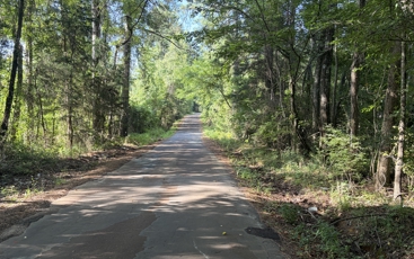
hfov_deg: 62.8
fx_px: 339
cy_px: 162
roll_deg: -0.3
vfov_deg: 41.6
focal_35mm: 30
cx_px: 196
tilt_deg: -3.8
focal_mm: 5.96
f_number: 1.6
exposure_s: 1/122
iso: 64
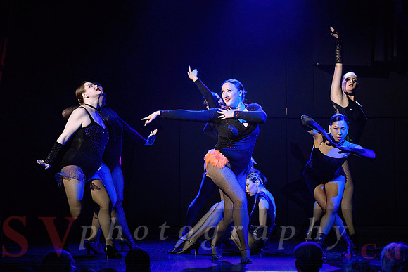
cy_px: 147
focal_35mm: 142
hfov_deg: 14.5
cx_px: 179
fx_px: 1608
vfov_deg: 9.7
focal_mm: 105
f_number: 2.8
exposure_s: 1/200
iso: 1600
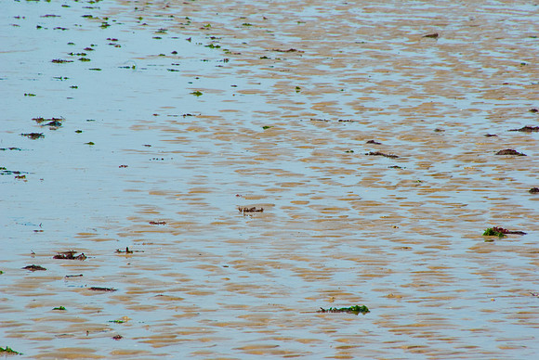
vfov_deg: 3.7
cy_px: 180
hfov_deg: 5.5
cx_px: 270
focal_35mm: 375
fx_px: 5620
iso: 280
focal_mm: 250
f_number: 22
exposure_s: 1/180
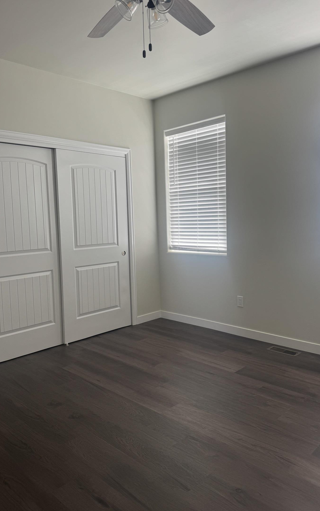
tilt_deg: -4.3
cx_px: 159
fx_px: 377
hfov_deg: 46.0
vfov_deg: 68.4
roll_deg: +2.2
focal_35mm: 27
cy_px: 244
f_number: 1.78
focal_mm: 6.76
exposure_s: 1/120
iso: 64
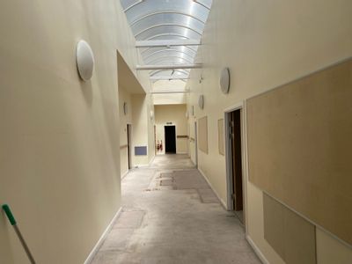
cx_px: 176
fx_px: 264
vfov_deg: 53.1
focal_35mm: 26
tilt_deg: -0.6
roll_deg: +2.2
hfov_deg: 67.3
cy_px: 132
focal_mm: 4.25
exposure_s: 1/3205
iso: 32
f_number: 1.8
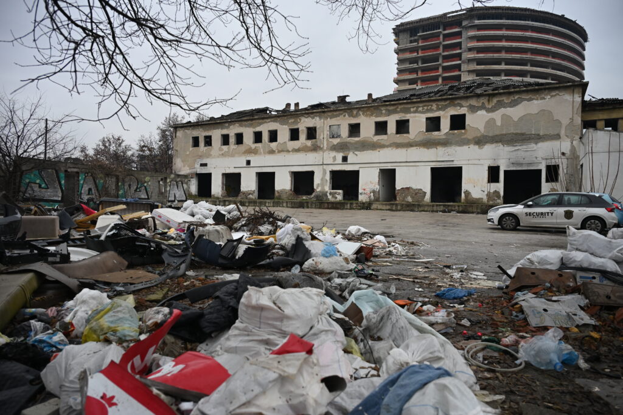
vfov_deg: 53.1
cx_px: 312
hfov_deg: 73.7
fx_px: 415
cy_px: 208
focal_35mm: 24
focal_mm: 24
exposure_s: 1/2000
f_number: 4
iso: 1250
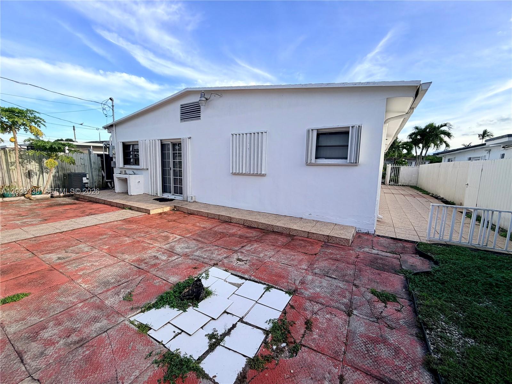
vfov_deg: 85.7
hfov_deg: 102.1
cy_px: 192
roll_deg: -1.6
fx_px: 207
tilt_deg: -7.0
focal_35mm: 14
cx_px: 256
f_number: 2.2
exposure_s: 1/631
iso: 40
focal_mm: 2.22
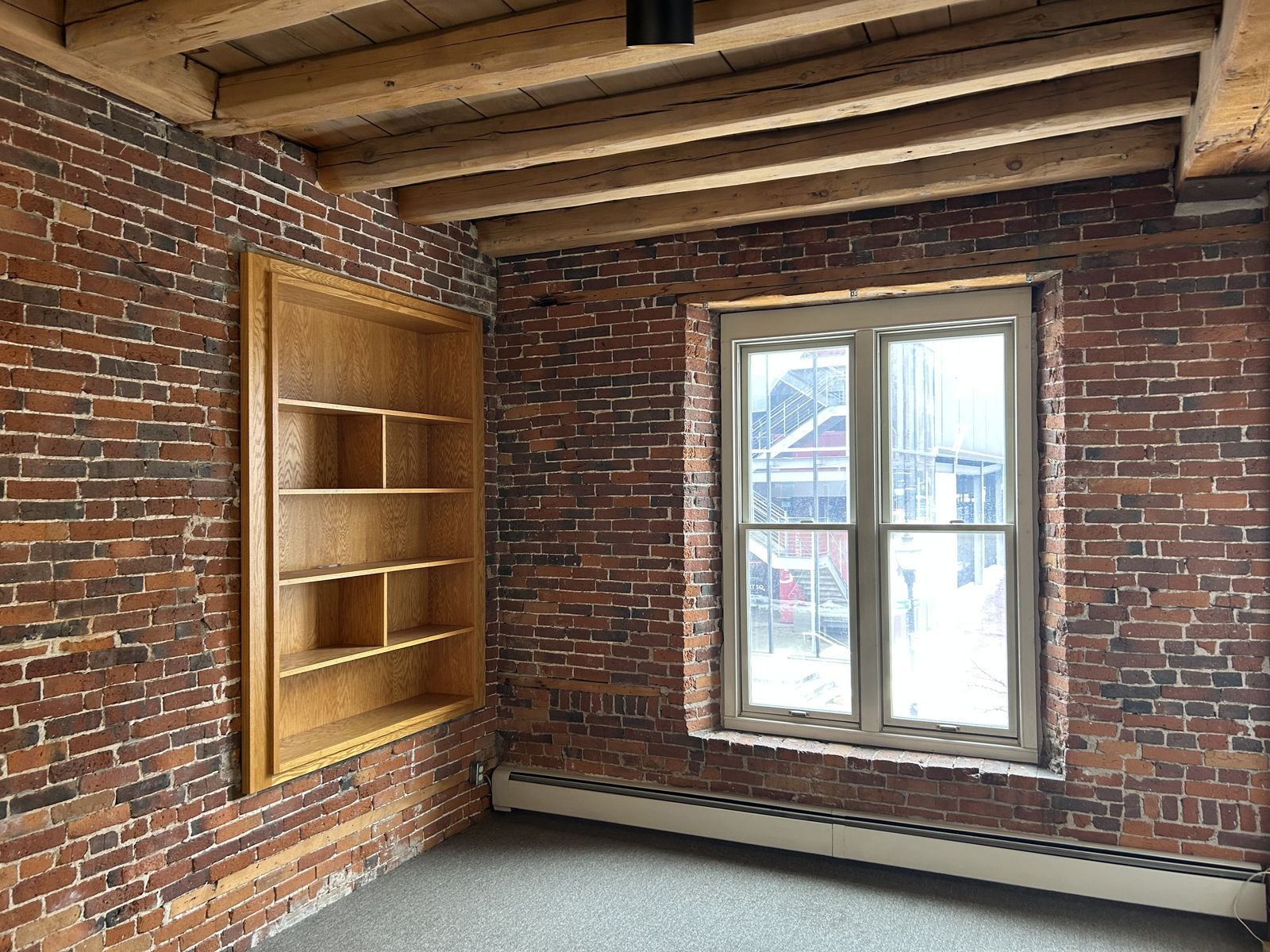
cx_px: 635
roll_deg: +0.2
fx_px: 954
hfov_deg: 67.3
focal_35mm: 26
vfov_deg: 53.1
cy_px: 476
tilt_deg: +0.4
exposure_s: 1/60
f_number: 1.5
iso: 125
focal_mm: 5.7
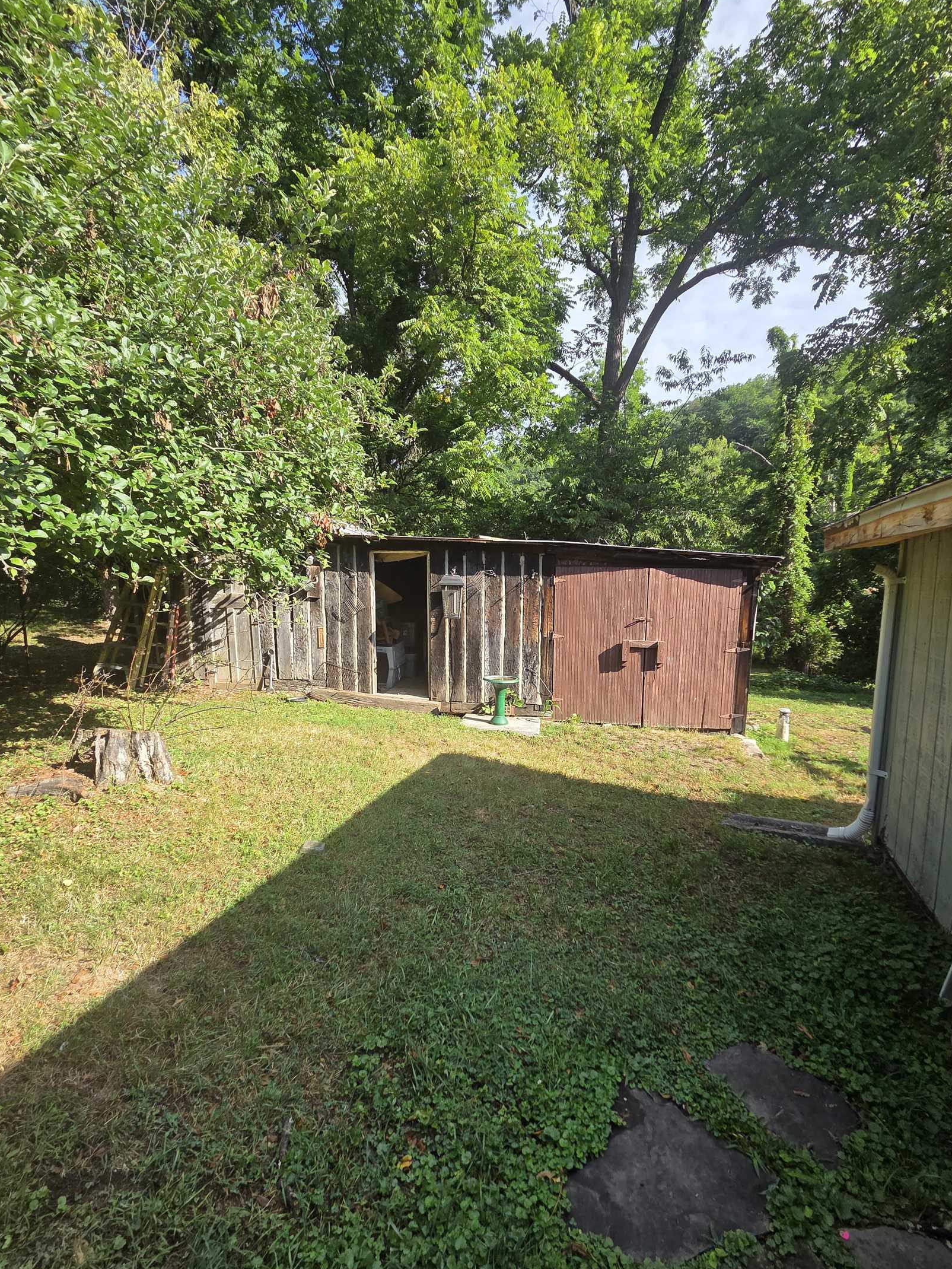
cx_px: 491
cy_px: 657
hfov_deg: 85.7
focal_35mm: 14
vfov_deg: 102.0
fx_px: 513
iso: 50
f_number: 2.2
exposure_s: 1/677
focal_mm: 2.2
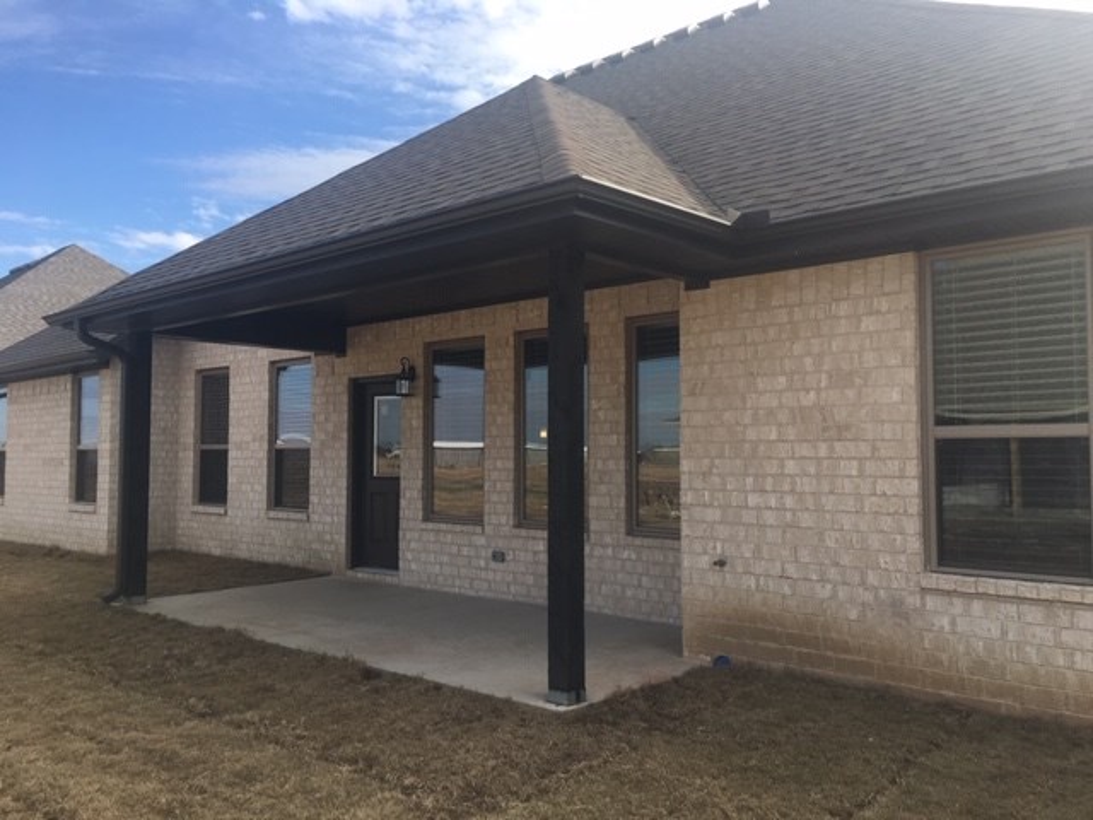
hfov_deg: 61.7
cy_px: 410
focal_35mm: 29
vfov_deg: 48.2
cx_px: 546
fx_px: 916
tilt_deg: +2.0
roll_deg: -0.3
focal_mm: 4.15
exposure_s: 1/1026
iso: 25
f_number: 2.2
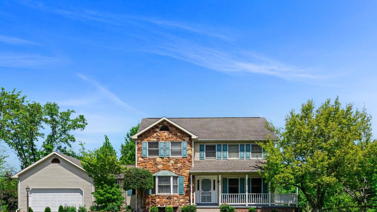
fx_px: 322
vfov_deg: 36.4
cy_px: 125
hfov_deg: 60.7
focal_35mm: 32
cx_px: 186
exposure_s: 1/320
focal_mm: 30.2
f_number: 8
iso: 100
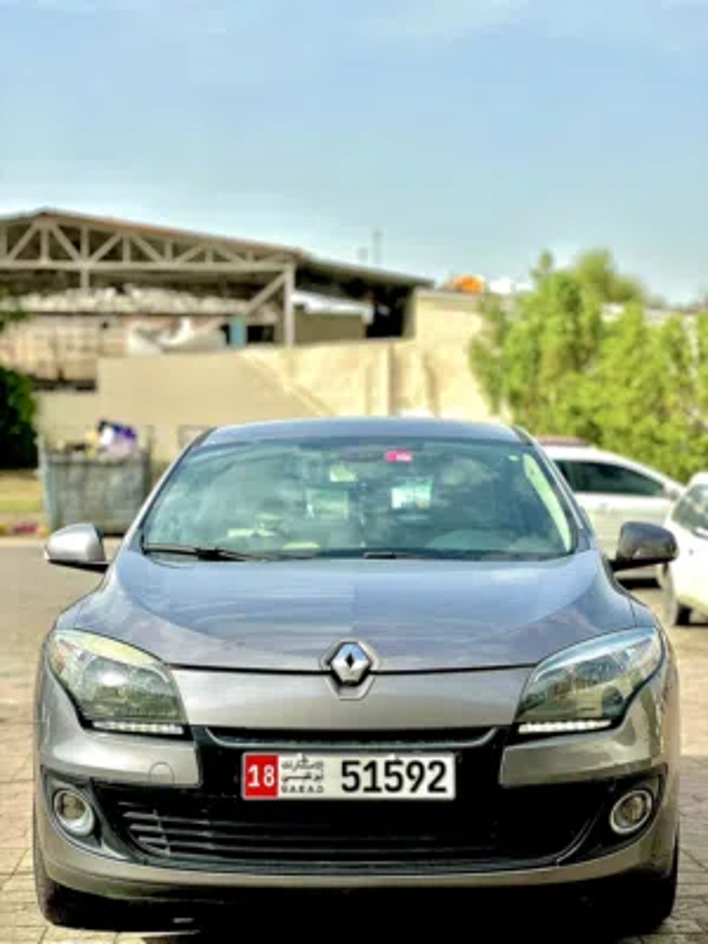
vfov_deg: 25.3
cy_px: 472
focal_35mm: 77
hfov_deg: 19.1
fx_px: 2100
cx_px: 354
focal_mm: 9
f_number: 2.8
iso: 32
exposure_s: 1/797
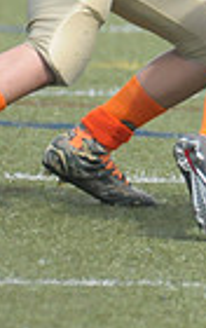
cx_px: 527
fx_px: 15825
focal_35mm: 1769
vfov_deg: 1.2
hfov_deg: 0.7
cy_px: -78
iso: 1600
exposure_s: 1/6400
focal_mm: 280
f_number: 4
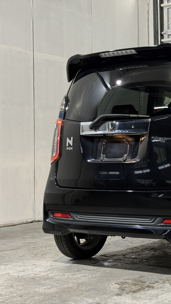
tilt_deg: +0.0
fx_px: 564
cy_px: 152
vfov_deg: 30.2
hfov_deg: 16.7
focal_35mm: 70
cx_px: 193
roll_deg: +0.6
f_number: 1.78
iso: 160
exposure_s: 1/60
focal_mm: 6.76
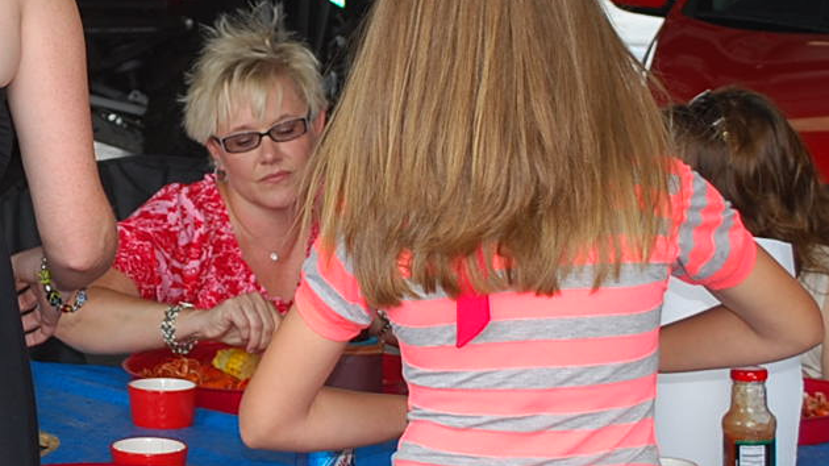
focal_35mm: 145
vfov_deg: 8.4
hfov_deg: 14.7
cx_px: 72
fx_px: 3187
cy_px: 121
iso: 100
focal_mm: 30
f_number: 4.8
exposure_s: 1/125
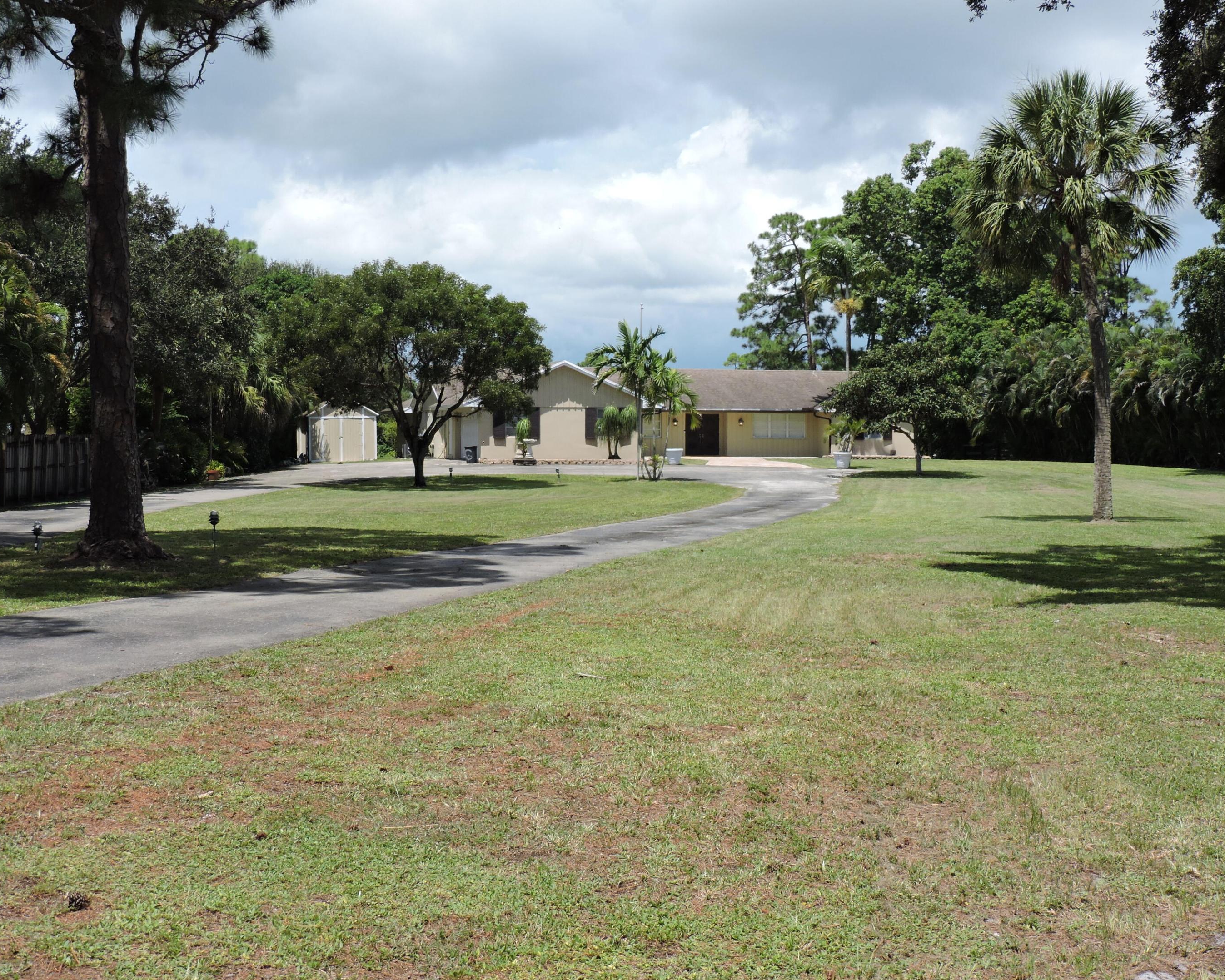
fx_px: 1777
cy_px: 490
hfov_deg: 38.0
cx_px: 635
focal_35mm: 49
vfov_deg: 30.8
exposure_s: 1/1000
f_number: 3.5
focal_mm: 8.4
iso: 100
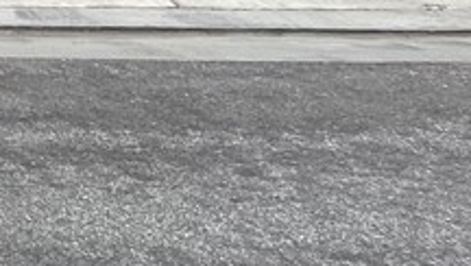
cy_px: -506
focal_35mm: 134
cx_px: -608
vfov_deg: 7.9
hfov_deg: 12.8
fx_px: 1675
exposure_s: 1/5882
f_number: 1.5
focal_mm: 5.7
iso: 50
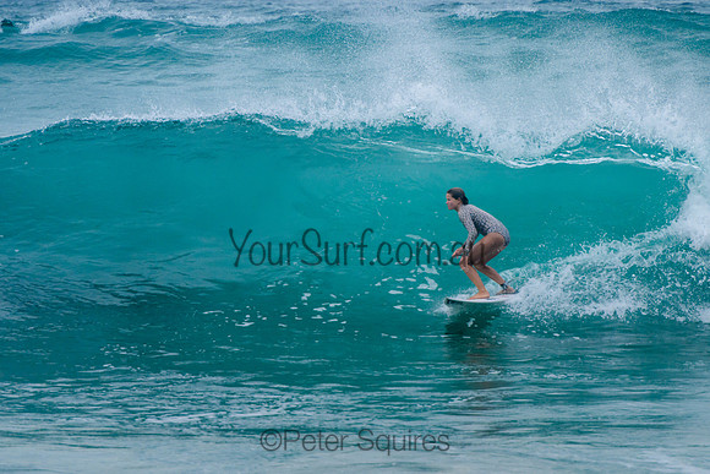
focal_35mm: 550
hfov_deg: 3.7
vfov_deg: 2.5
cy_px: 194
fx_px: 10856
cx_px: 420
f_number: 6.3
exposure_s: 1/2000
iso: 500
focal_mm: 400
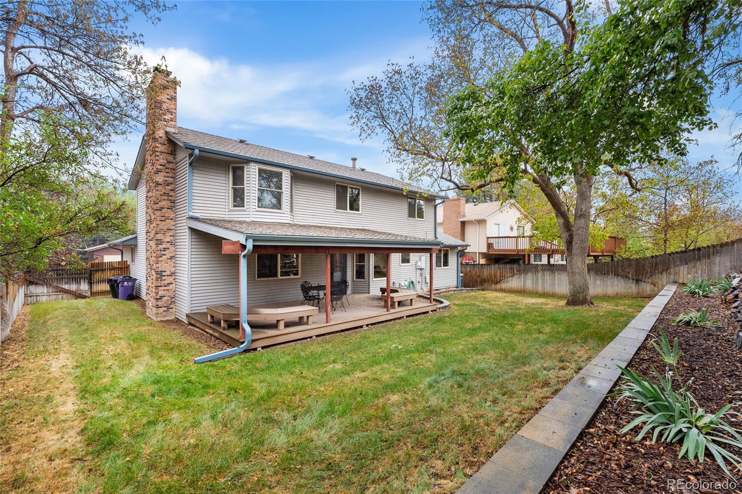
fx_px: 330
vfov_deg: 73.7
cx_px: 371
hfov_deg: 96.7
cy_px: 247
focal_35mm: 16
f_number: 8
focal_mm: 16
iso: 200
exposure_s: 1/15
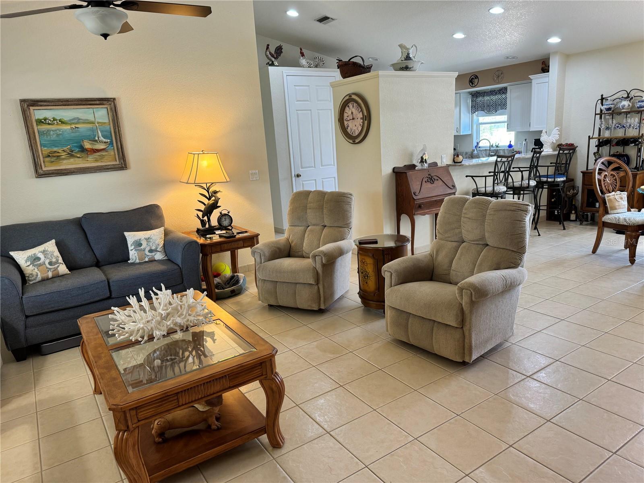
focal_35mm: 24
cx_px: 322
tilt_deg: -14.2
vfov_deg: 56.8
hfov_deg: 71.6
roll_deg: +4.0
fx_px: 446
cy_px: 242
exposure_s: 1/60
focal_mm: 6.76
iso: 125
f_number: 1.78
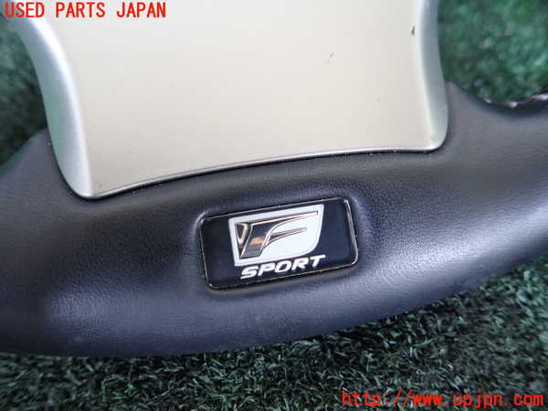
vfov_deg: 54.9
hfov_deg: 69.4
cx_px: 274
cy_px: 206
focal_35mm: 25
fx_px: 396
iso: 200
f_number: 2
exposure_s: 1/30
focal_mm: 4.5
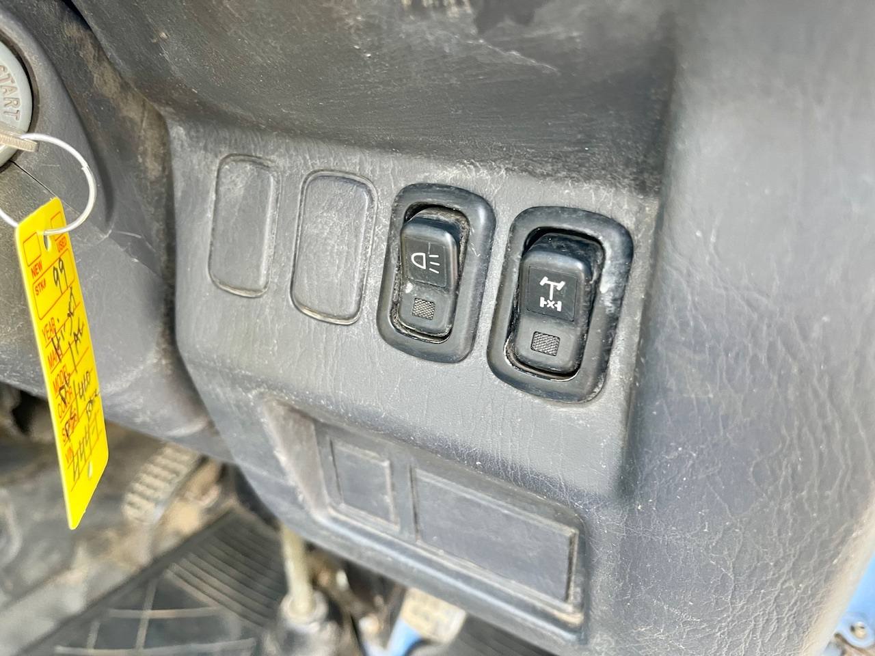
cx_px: 438
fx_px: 632
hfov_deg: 69.4
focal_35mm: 25
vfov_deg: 54.9
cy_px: 328
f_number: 1.6
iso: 320
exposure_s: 1/60
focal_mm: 5.1
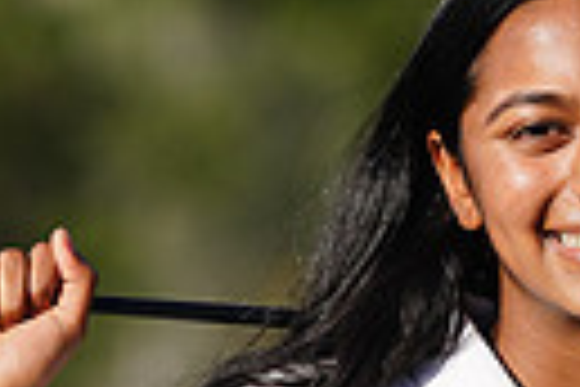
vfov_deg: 1.4
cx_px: 400
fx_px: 16062
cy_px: 547
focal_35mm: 997
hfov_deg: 2.1
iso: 100
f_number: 5.6
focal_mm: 221
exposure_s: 1/500
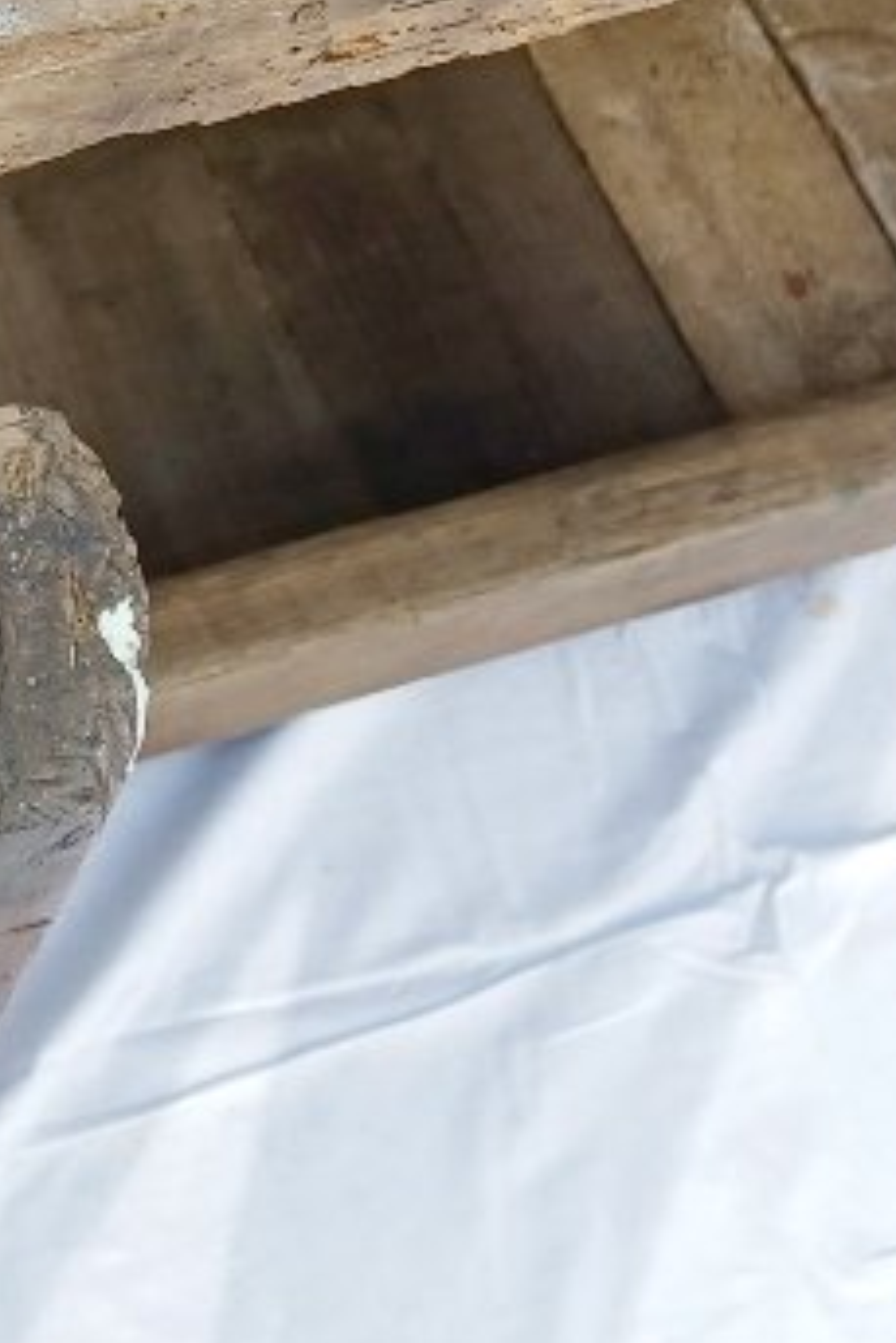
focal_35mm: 91
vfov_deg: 21.7
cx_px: -579
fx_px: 3394
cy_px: 59
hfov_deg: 13.8
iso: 32
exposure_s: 1/164
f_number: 1.8
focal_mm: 4.6
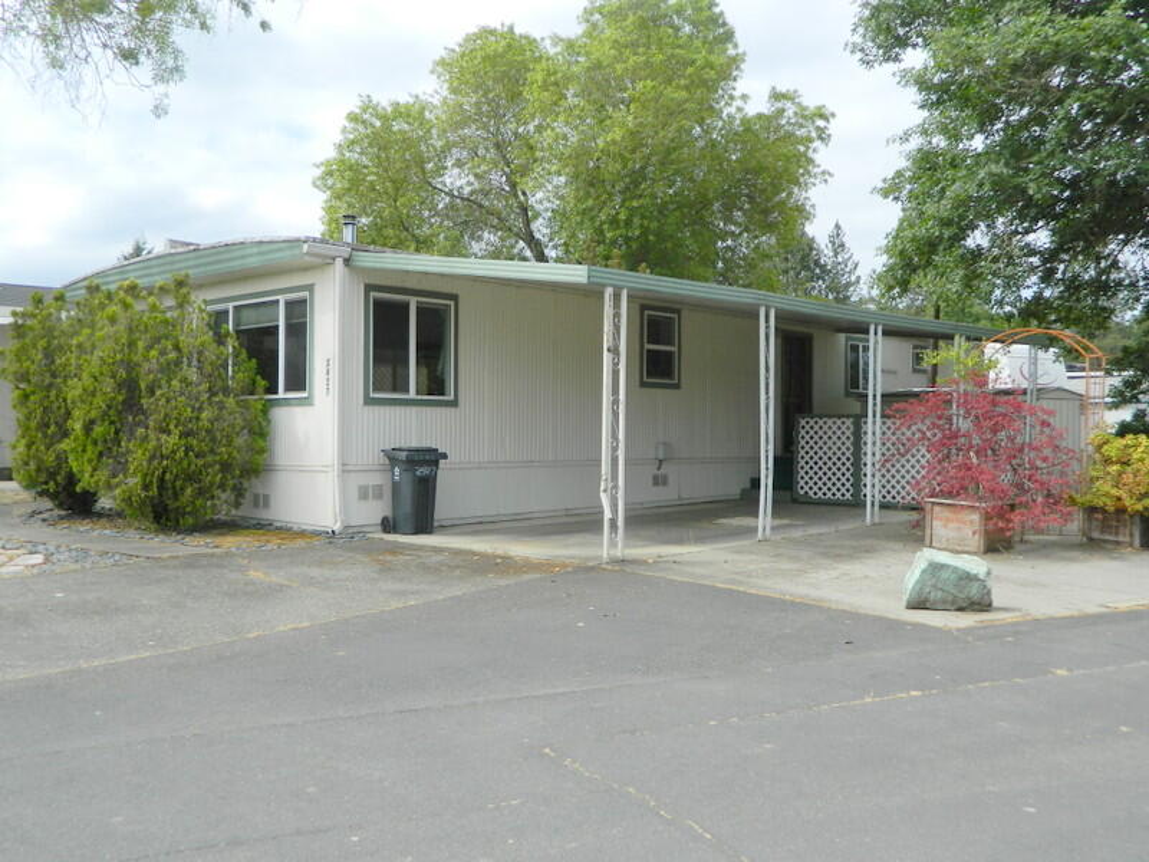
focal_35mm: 35
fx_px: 1162
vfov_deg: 40.7
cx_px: 574
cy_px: 431
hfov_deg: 52.6
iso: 80
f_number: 3.3
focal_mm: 6.2
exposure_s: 1/640
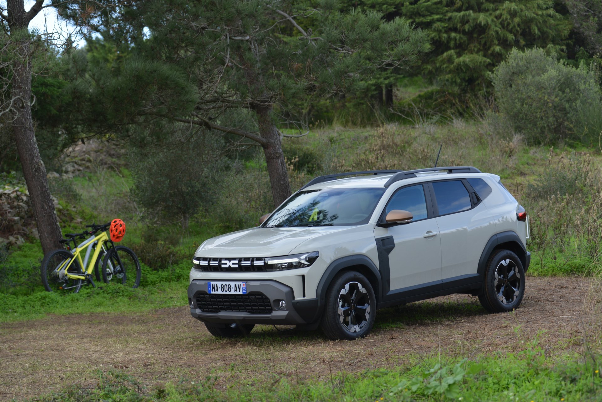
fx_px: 1673
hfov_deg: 20.4
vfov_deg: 13.7
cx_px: 301
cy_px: 201
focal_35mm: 100
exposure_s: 1/200
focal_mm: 100
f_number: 3.5
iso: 100
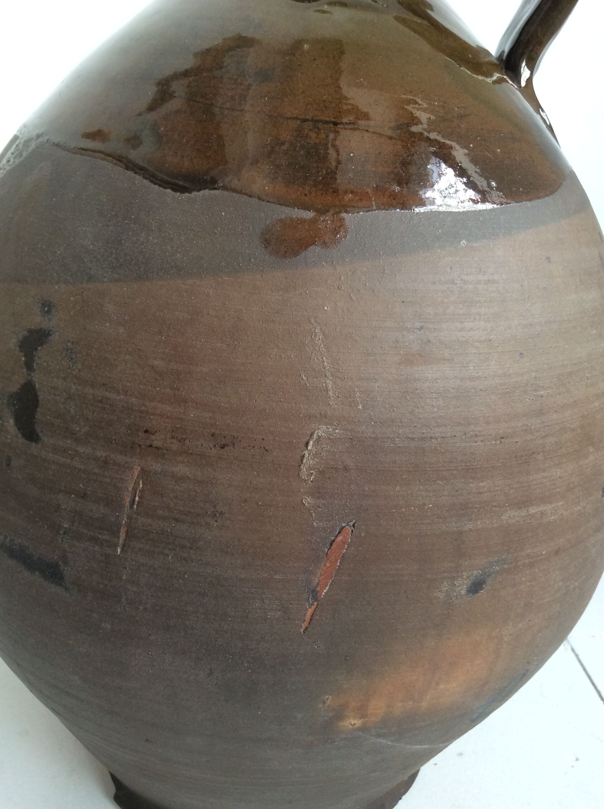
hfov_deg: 44.1
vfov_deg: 56.9
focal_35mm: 32
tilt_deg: -19.5
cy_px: 404
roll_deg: -1.1
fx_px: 746
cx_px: 302
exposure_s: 1/25
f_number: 2.4
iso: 80
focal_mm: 3.3
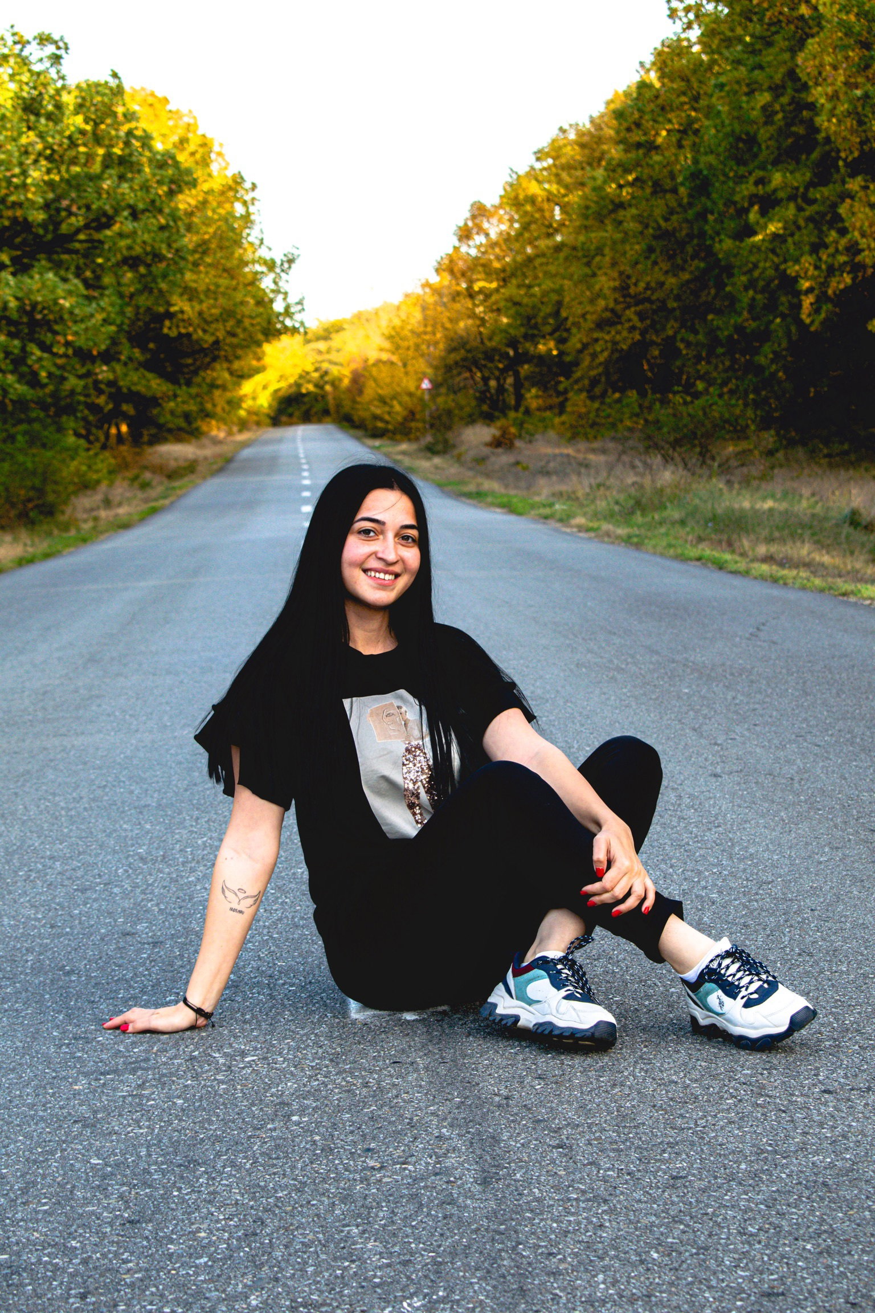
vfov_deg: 24.6
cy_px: 656
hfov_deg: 16.6
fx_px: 3008
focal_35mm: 82
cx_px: 438
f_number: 8
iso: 400
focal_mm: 55
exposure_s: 1/250
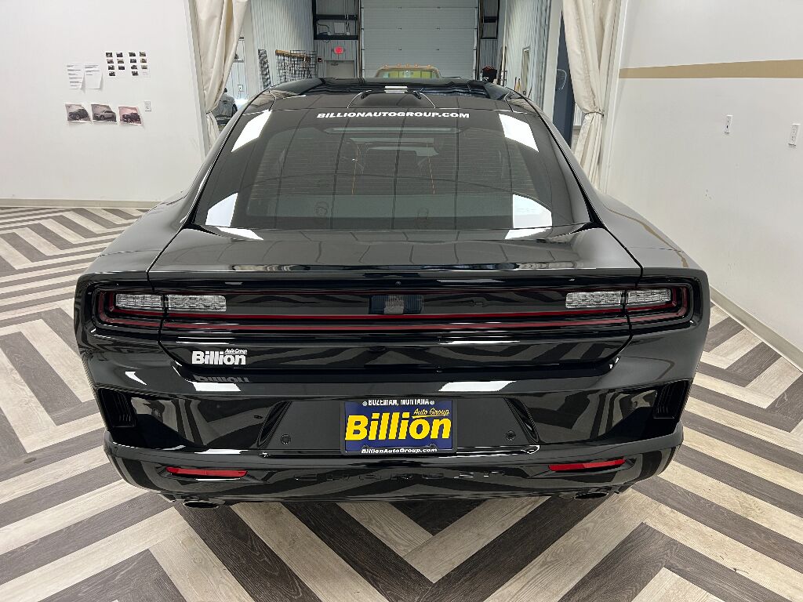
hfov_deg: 67.3
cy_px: 301
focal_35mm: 26
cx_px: 402
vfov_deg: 53.1
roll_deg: +0.2
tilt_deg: -20.2
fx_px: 603
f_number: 1.5
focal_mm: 5.7
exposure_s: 1/60
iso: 100
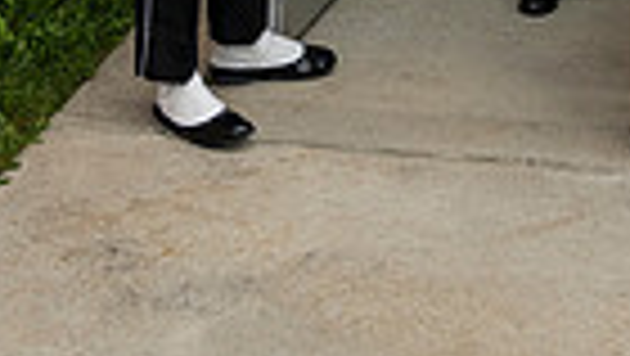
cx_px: 675
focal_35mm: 104
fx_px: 1739
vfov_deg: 10.5
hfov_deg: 19.7
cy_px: -421
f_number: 4
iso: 400
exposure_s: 1/800
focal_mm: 24
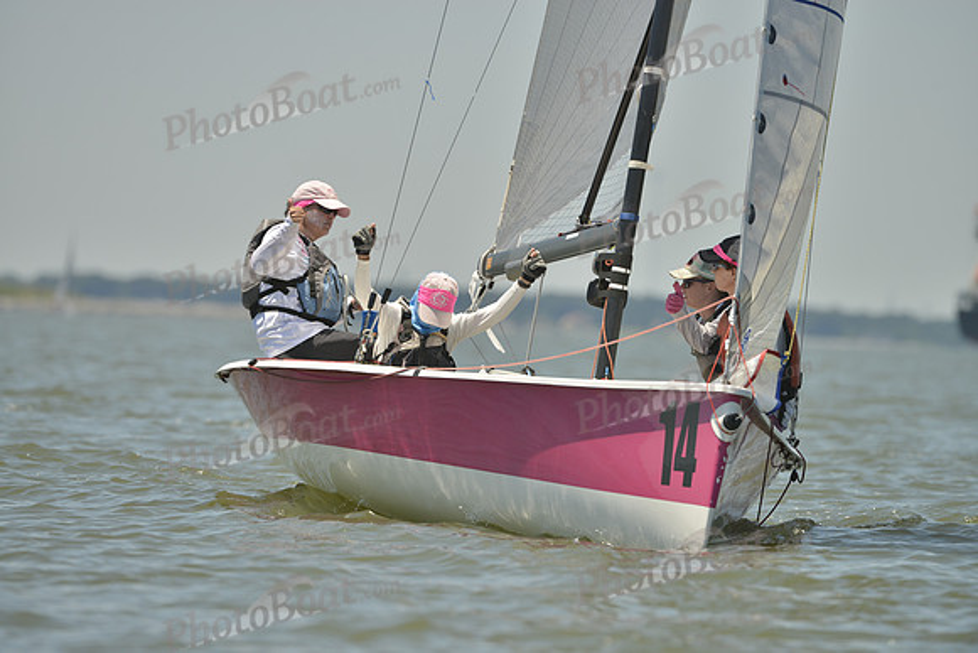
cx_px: 489
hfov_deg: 5.7
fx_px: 9782
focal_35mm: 360
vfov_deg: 3.8
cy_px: 326
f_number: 6.3
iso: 200
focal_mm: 360
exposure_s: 1/1250
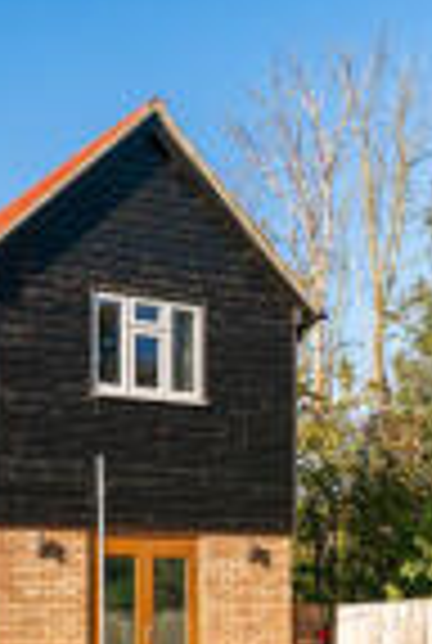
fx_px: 1158
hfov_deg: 19.9
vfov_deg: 29.3
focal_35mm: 65
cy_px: 624
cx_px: -74
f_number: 6.3
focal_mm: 19.5
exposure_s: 1/160
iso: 100
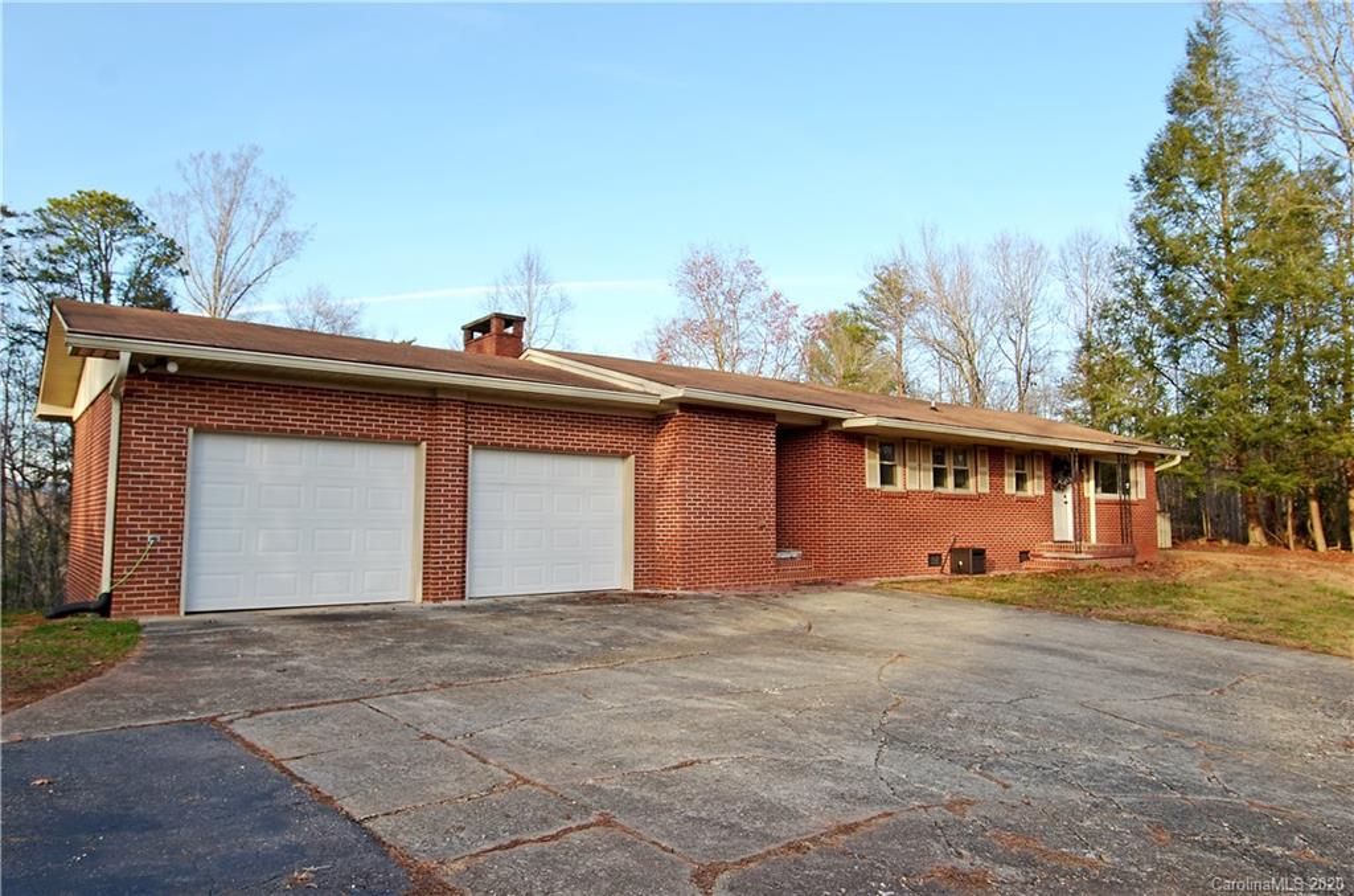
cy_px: 448
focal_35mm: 22
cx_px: 677
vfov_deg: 55.9
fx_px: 844
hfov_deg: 77.5
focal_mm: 15
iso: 200
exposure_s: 1/250
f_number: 8
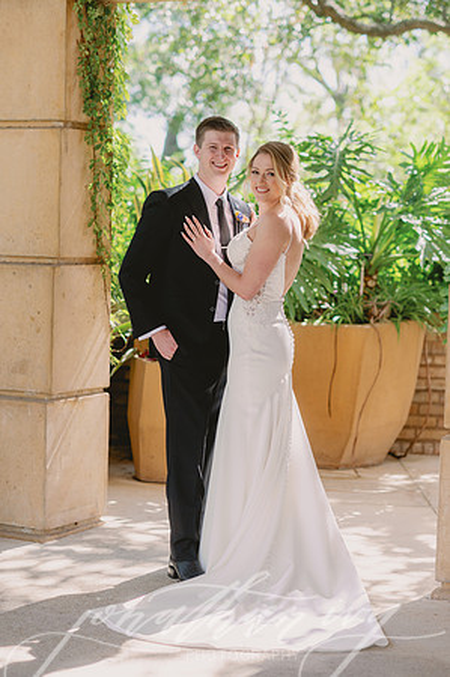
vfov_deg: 23.9
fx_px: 1597
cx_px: 225
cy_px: 338
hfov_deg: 16.0
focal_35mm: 85
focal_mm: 85
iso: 160
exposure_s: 1/800
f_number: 2.8
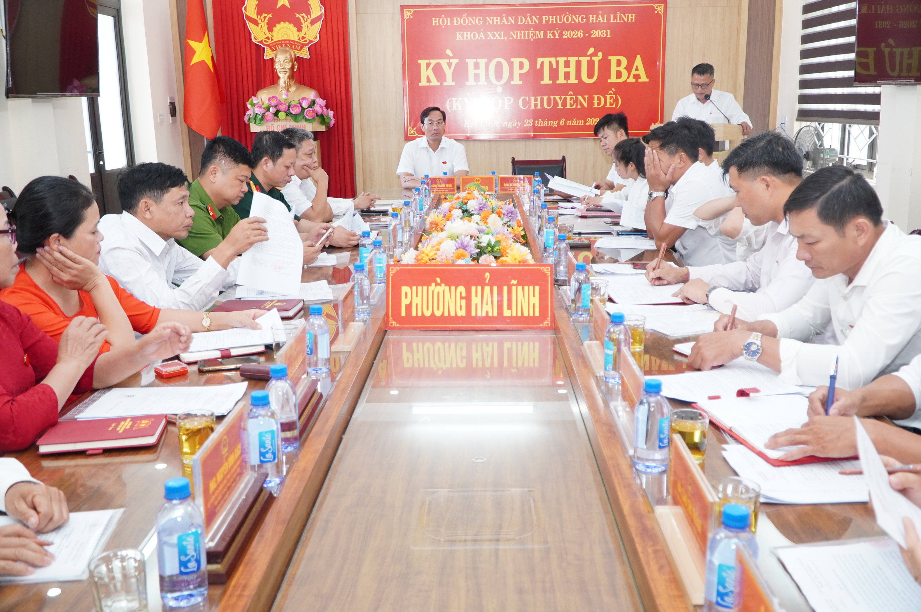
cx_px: 460
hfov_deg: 57.3
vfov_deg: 39.9
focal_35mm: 33
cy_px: 306
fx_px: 843
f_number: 4
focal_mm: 22
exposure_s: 1/160
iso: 1000
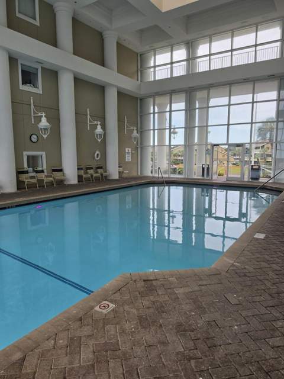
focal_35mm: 23
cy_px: 190
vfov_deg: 73.9
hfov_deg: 58.9
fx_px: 252
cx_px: 142
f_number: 1.4
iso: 64
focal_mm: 6.5
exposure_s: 1/2436
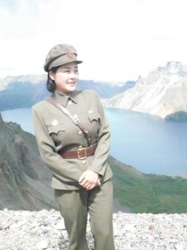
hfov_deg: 33.5
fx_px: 310
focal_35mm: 43
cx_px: 91
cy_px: 149
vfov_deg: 43.7
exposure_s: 1/2000
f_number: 7.6
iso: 3200
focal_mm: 6.3
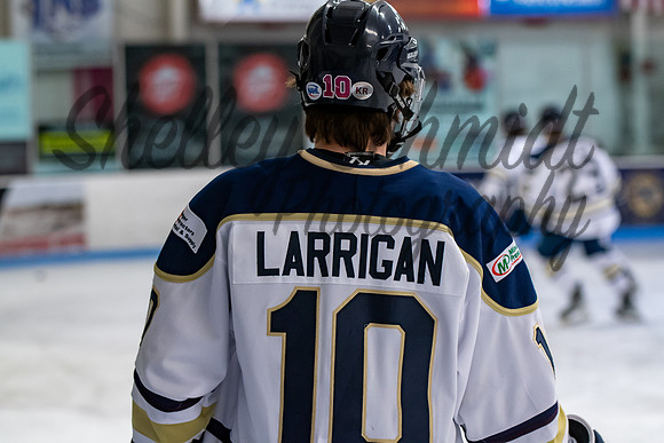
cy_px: 222
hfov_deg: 15.9
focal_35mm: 129
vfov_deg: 10.6
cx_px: 332
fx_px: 2380
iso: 2000
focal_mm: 86
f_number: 3.2
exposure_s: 1/800
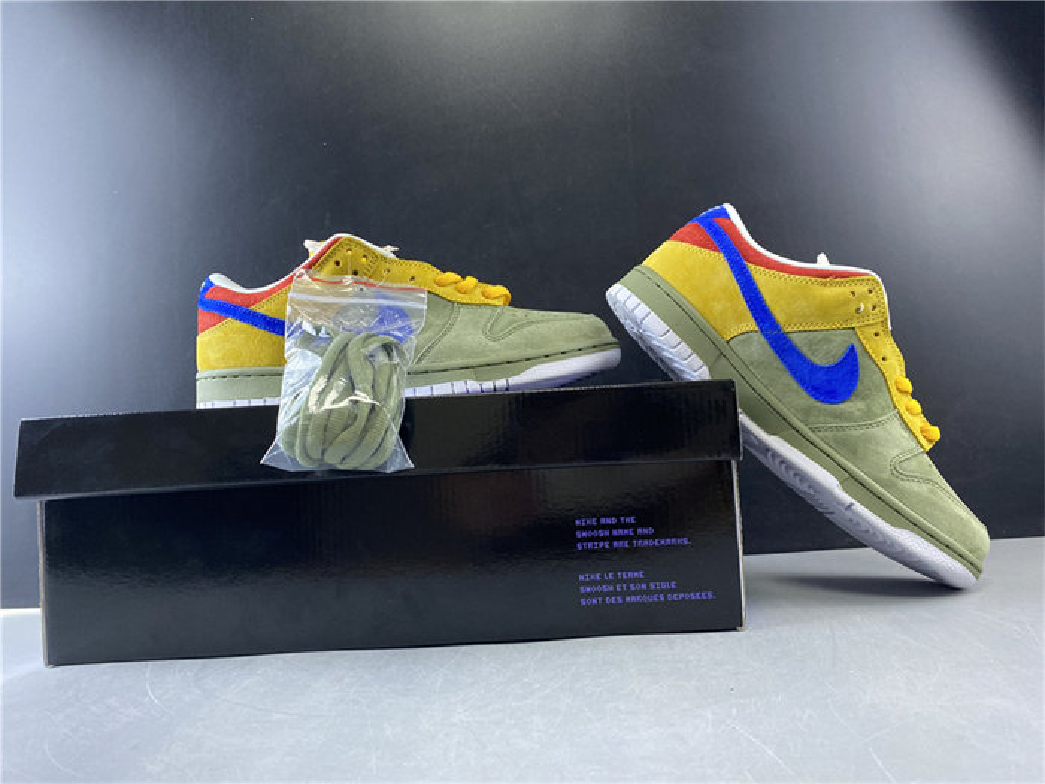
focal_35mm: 26
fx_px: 785
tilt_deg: +4.7
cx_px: 522
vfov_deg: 53.1
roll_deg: +4.2
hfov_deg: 67.3
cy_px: 392
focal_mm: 4.25
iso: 125
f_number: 1.8
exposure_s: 1/60
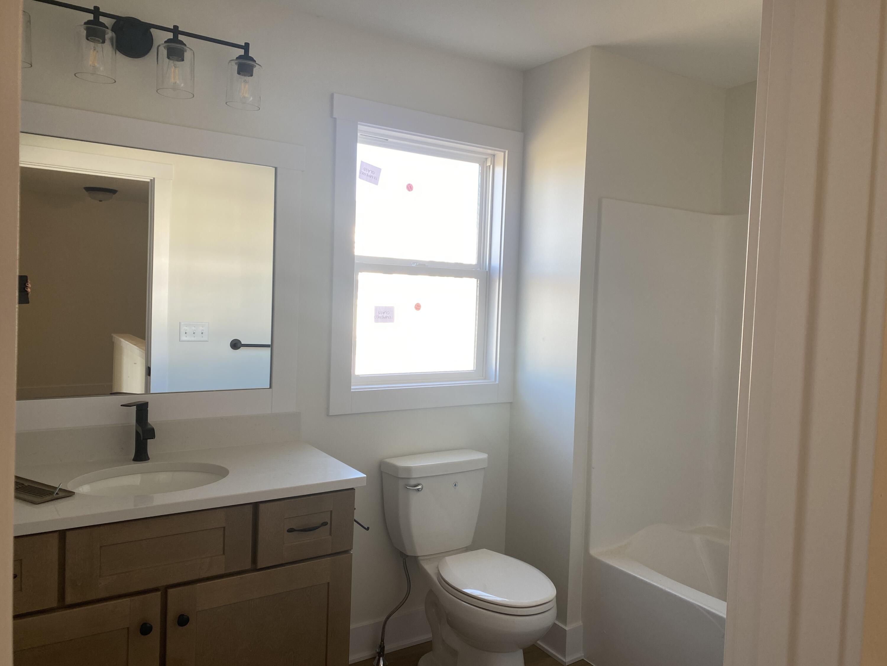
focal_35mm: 26
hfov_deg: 67.3
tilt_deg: -2.7
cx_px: 444
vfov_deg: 53.1
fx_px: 666
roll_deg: -0.4
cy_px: 333
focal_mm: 4.25
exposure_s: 1/120
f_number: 1.8
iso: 50
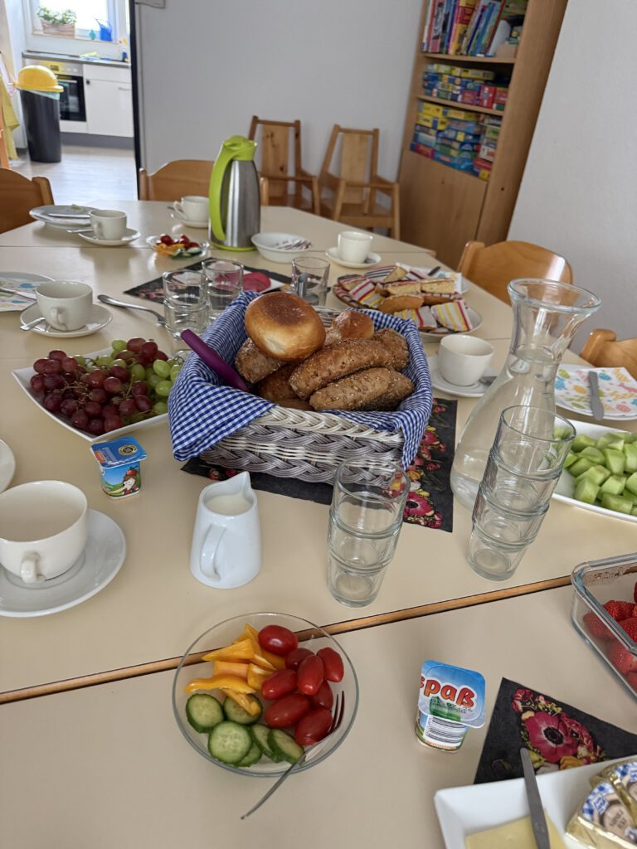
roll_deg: -6.6
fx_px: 589
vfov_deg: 71.6
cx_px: 318
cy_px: 424
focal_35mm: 24
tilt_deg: -31.1
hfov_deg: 56.8
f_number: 1.78
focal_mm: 6.76
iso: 400
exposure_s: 1/50
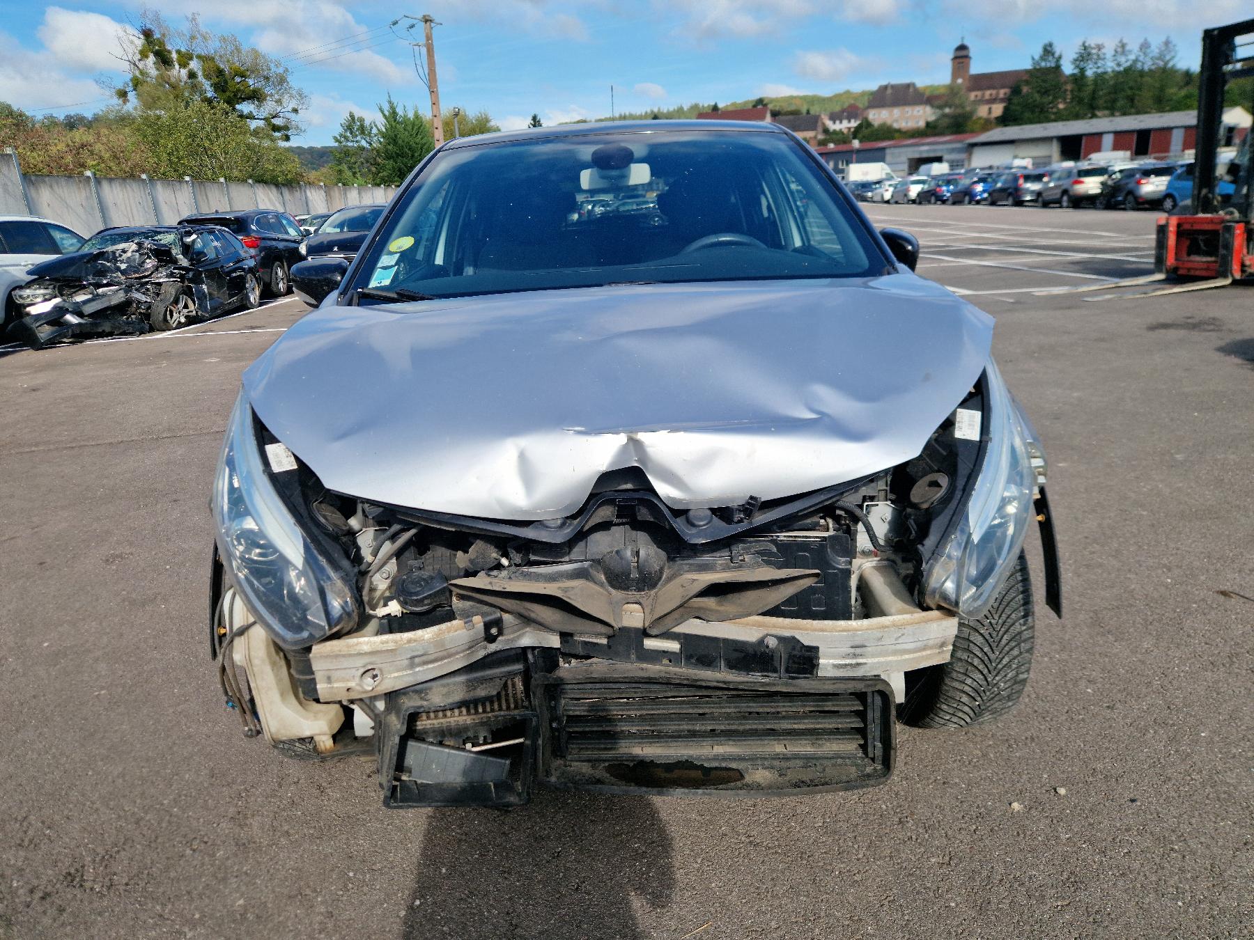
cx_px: 627
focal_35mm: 23
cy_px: 470
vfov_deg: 58.9
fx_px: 833
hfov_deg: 73.9
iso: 50
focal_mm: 5.4
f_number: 1.8
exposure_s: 1/1250
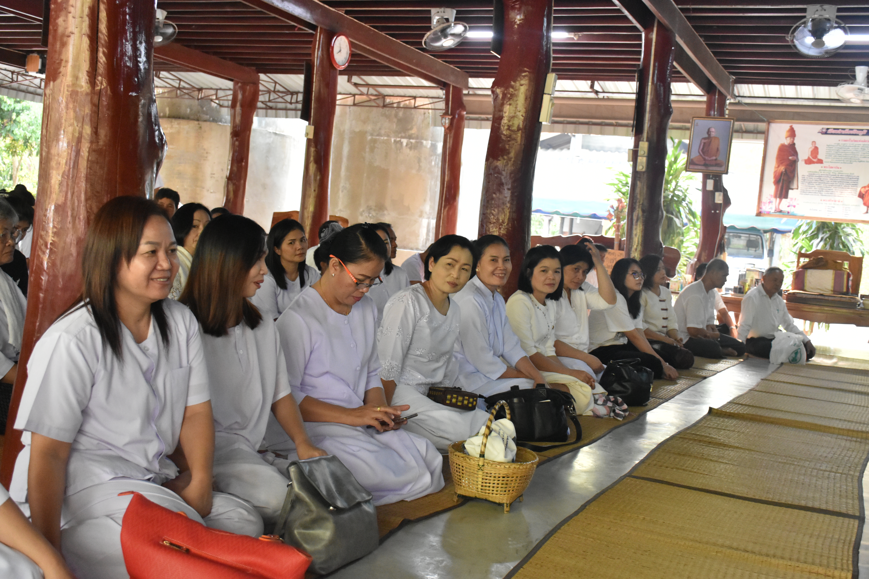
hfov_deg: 47.9
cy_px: 290
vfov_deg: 33.0
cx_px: 434
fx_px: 978
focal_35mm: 40
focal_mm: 27
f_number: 5
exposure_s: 1/100
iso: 2500
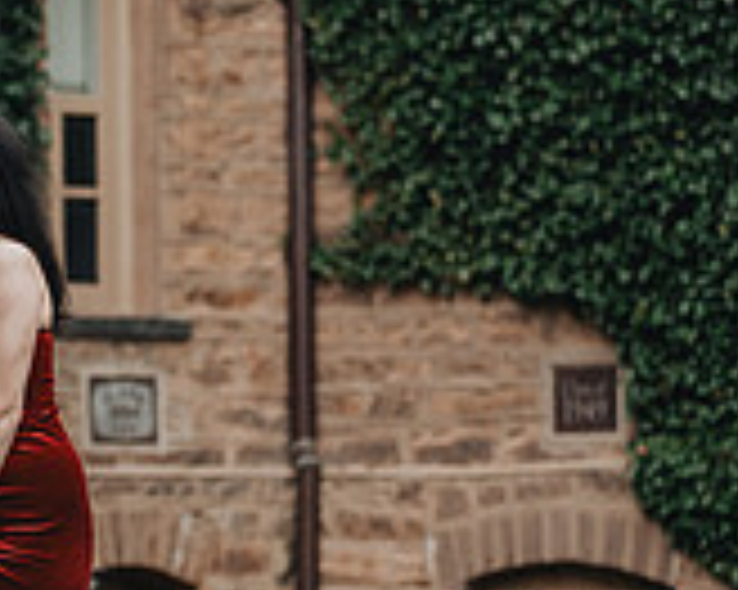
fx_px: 6811
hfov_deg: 6.2
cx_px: -148
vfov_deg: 5.0
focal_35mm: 312
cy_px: 198
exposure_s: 1/1000
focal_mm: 86
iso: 800
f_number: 2.8
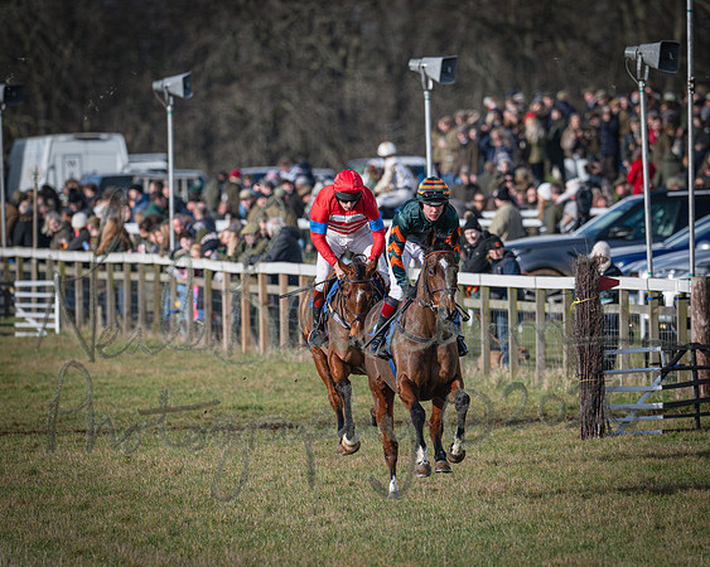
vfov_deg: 2.3
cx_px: 355
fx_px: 14200
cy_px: 284
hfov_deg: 2.9
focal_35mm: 676
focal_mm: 400
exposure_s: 1/3200
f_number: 5
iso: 400
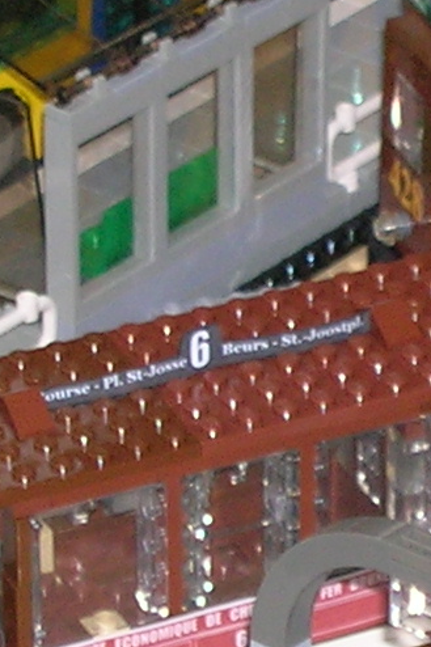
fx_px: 6056
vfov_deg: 6.1
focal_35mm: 337
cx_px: 482
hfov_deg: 4.1
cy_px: 343
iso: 89
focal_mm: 11.7
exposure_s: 1/60.1
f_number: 3.9
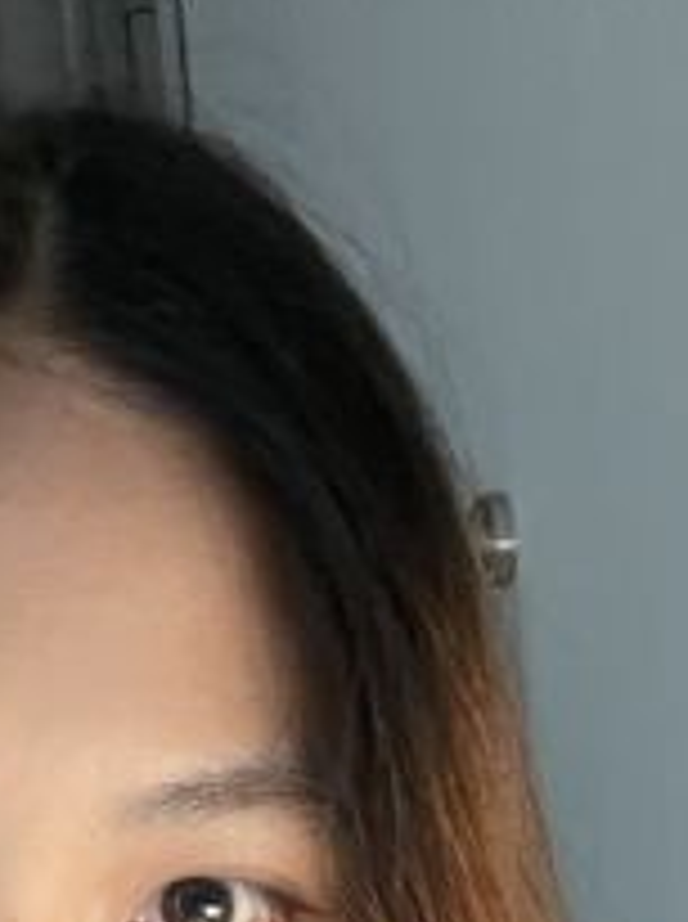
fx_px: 2339
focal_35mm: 88
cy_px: 1331
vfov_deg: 19.7
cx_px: 22
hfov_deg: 16.4
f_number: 2.2
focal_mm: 2.71
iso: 320
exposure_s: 1/33
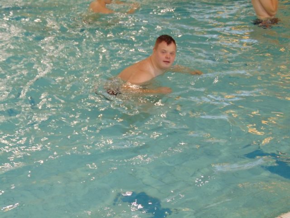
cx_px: 145
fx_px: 595
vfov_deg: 20.7
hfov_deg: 27.4
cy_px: 109
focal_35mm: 71
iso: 160
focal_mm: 12.8
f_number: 3.7
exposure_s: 1/30
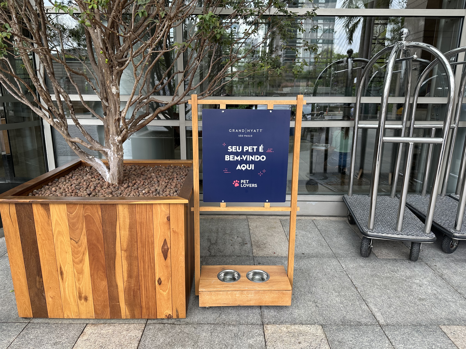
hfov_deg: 71.6
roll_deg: -0.4
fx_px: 323
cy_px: 174
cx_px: 233
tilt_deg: -14.2
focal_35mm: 24
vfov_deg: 56.8
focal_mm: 6.86
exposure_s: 1/238
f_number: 1.78
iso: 64
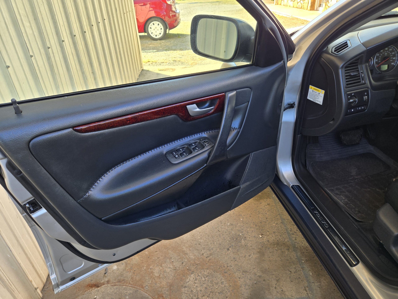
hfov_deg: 73.9
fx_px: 264
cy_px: 150
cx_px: 199
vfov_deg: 58.9
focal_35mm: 23
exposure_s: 1/180
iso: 64
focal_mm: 5.4
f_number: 1.8
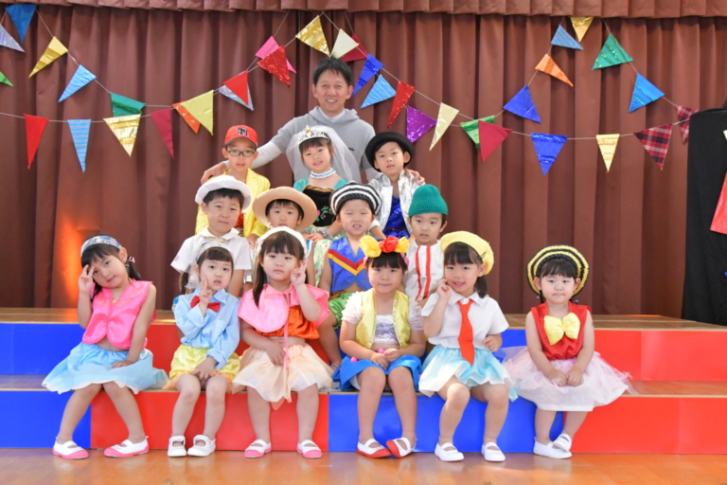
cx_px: 364
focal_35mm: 48
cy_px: 242
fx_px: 969
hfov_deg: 41.1
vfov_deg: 28.1
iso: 6400
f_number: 7.1
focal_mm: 32
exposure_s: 1/200
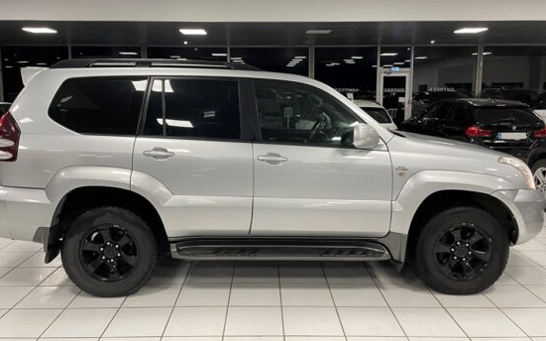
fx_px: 446
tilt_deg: -7.6
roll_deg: +0.7
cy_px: 148
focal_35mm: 30
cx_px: 264
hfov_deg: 62.9
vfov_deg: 41.7
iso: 125
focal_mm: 4.2
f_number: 1.6
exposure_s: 1/71
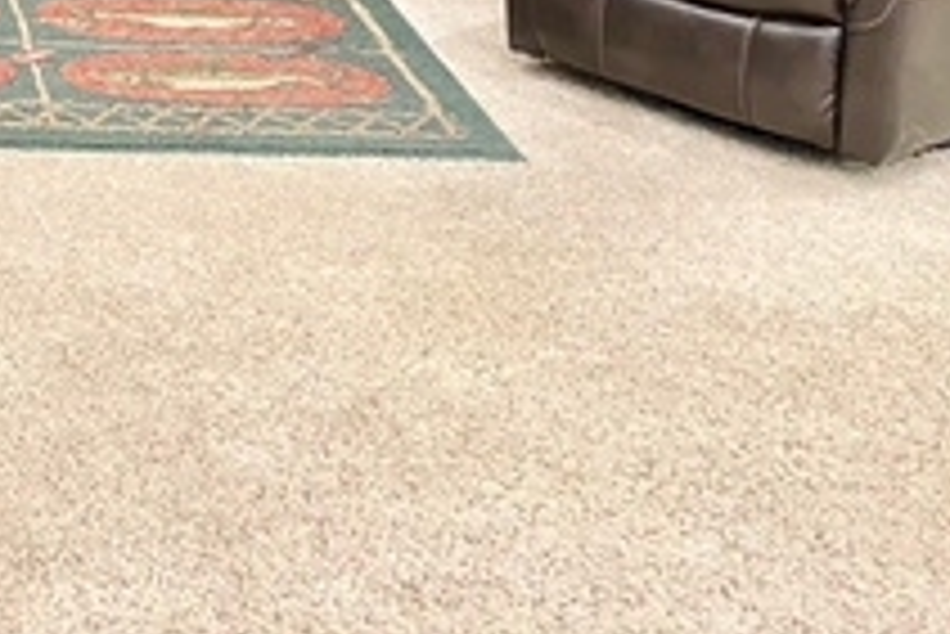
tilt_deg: -9.6
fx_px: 2165
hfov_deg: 22.4
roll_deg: +0.7
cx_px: -252
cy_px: -351
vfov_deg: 15.3
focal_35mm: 82
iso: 320
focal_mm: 4.2
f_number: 1.6
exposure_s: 1/60
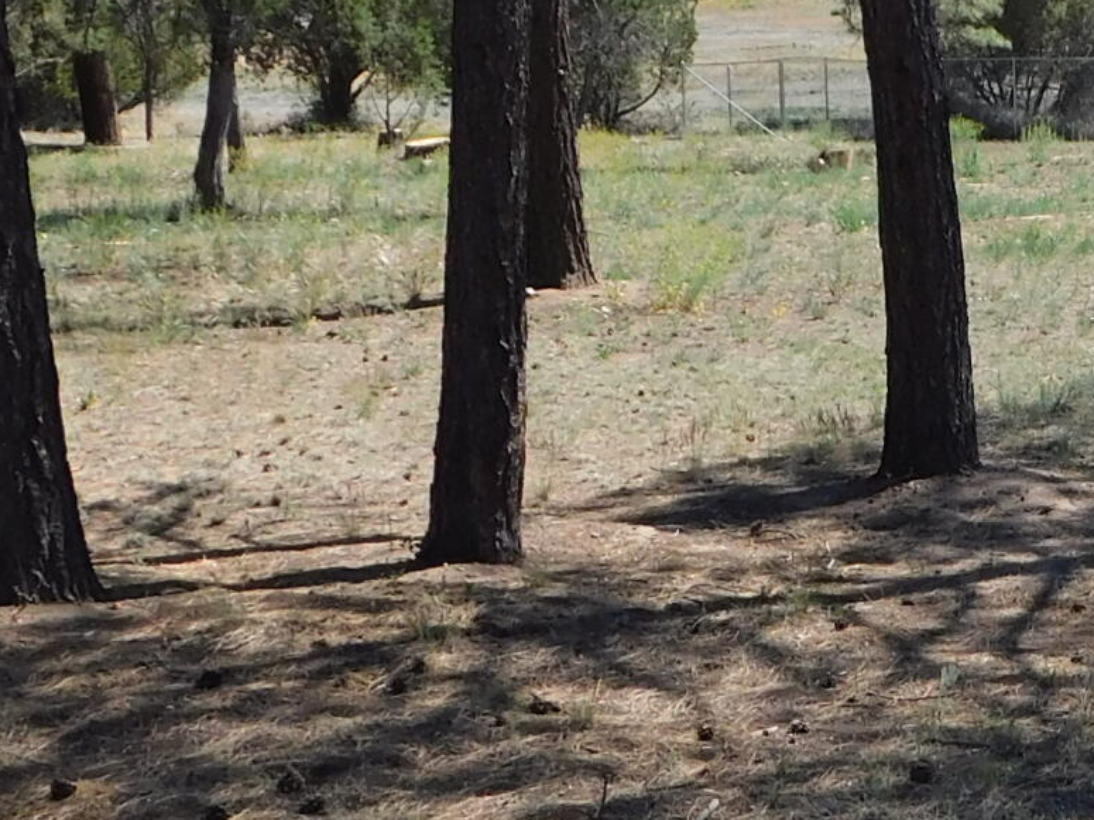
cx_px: 1050
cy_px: 343
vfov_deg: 16.6
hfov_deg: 21.4
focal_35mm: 89
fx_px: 2812
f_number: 3
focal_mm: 4
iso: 125
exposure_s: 1/1000
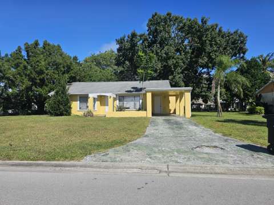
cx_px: 137
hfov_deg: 74.0
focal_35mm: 23
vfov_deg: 58.8
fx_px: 182
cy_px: 102
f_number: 1.7
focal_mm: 6.3
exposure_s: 1/1484
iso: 16
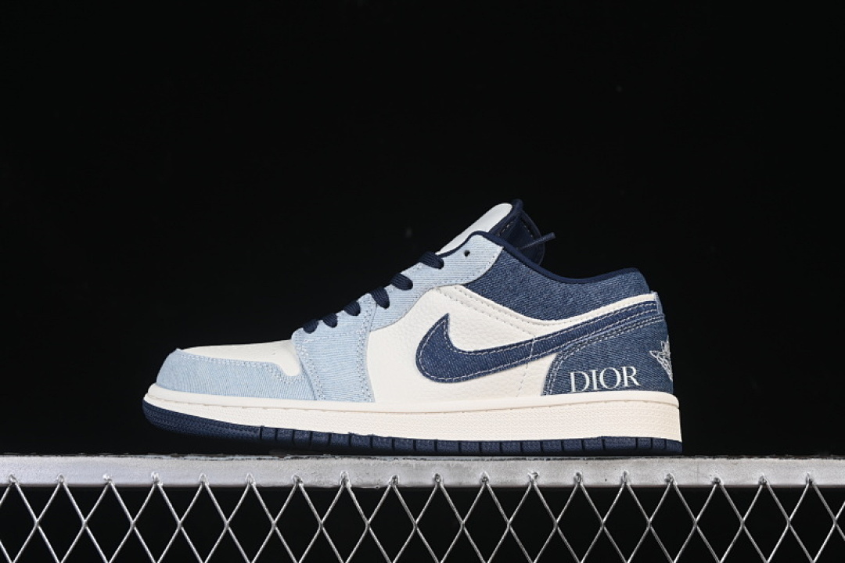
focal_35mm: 75
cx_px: 422
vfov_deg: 18.2
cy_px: 282
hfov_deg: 27.0
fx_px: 1760
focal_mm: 50
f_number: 8
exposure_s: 1/80
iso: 160
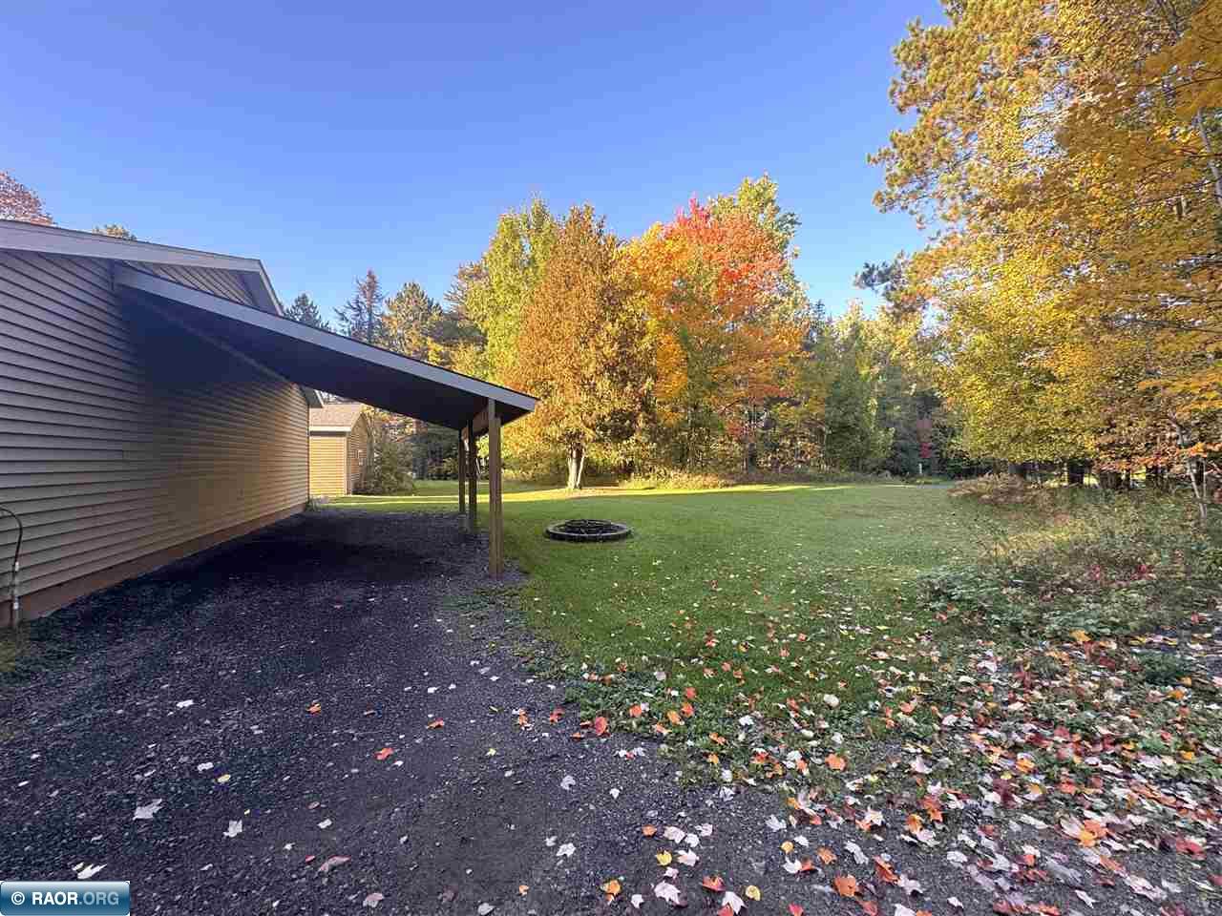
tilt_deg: +0.2
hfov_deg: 102.1
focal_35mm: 14
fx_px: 494
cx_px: 611
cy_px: 458
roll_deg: +0.7
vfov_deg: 85.7
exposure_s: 1/99
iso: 40
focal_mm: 2.22
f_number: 2.2
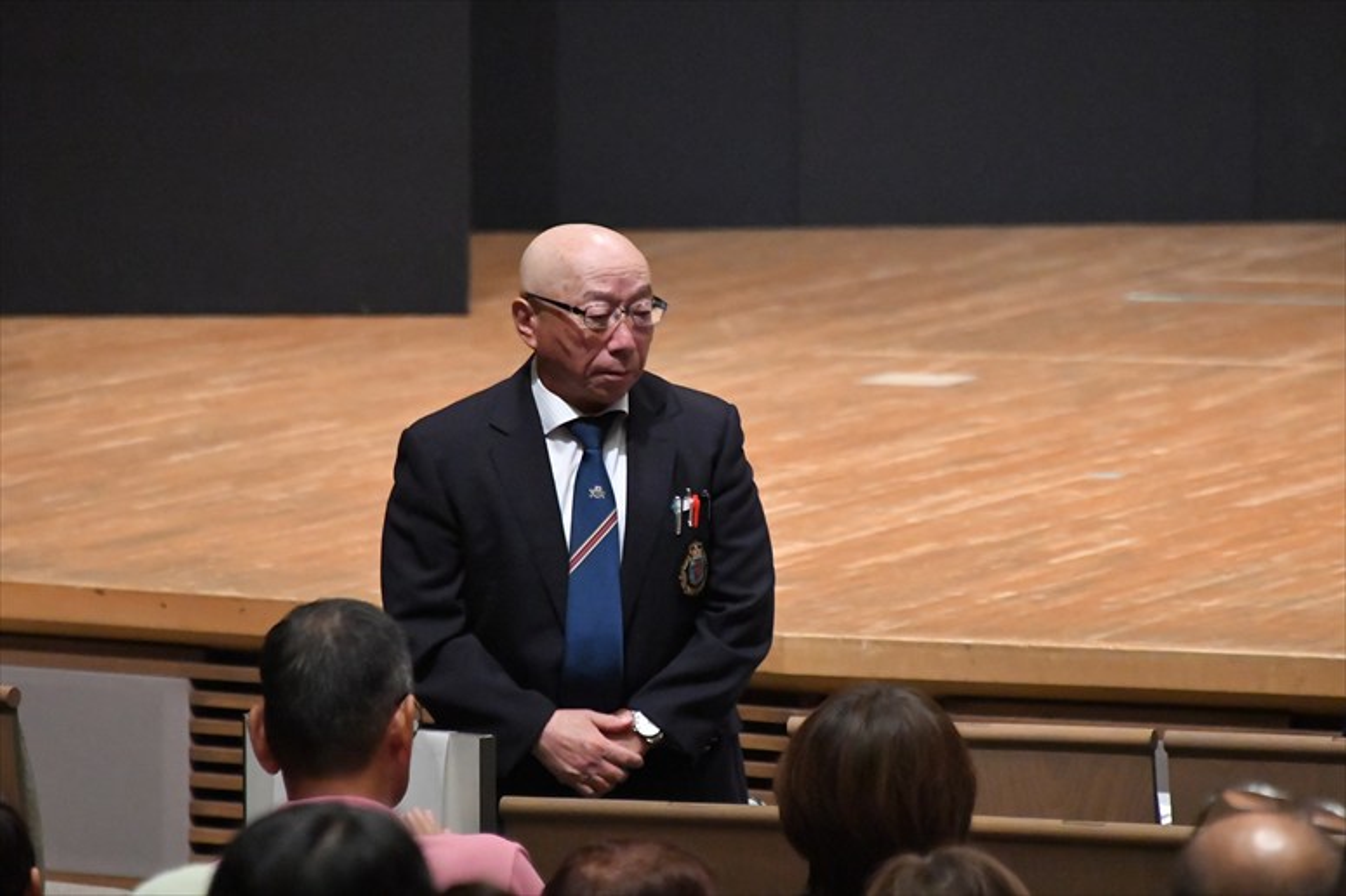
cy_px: 448
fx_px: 16817
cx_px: 673
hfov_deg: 4.6
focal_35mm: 450
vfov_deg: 3.1
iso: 12800
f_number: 5.6
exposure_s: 1/400
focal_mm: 300
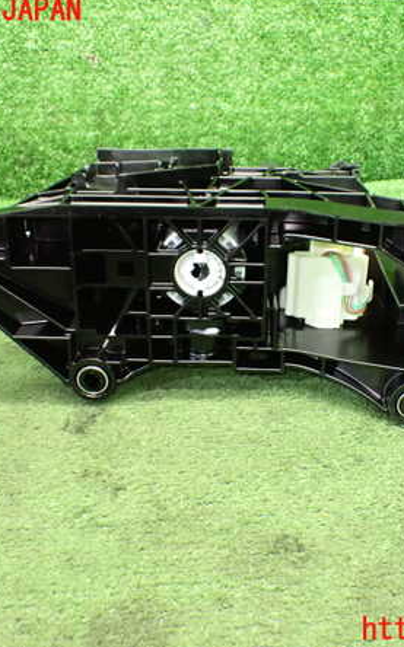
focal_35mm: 43
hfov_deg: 29.7
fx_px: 758
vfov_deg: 46.2
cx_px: 254
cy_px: 321
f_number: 2.3
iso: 800
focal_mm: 5.4
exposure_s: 1/50
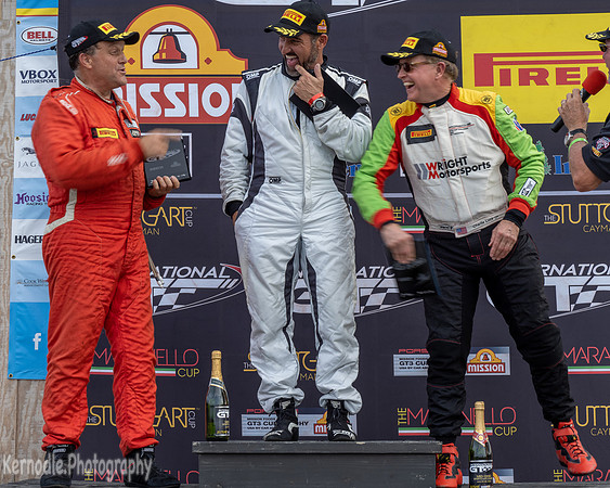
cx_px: 284
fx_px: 1280
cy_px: 243
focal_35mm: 71
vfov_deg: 21.6
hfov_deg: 26.8
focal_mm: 34
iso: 200
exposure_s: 1/60
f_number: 9
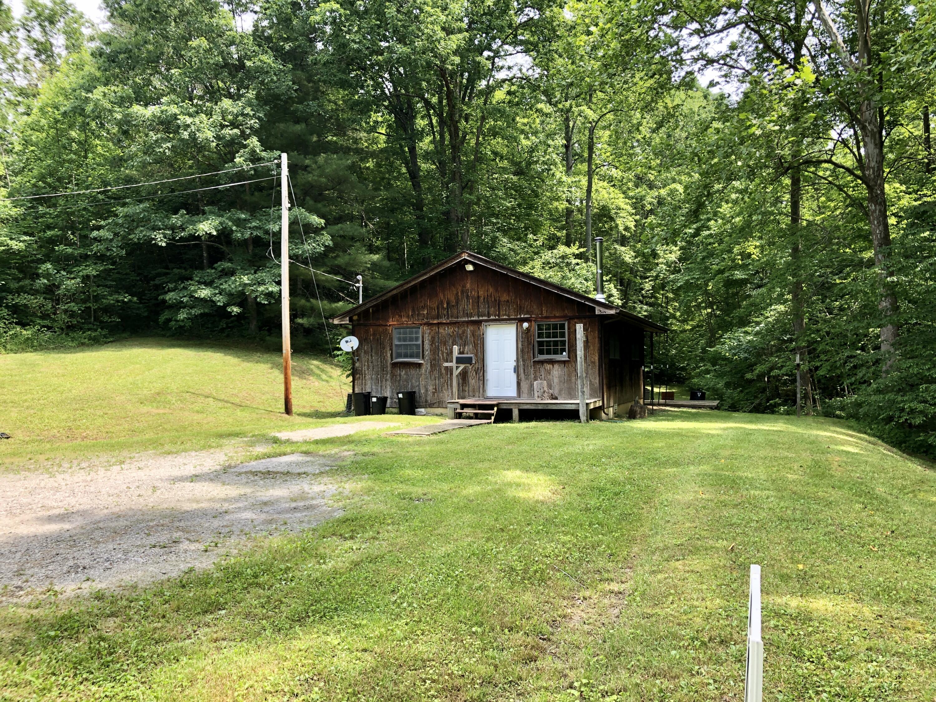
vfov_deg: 49.7
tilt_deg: +2.6
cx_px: 468
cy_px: 351
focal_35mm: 28
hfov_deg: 63.4
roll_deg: -0.3
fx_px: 757
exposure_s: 1/281
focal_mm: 3.99
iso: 20
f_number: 1.8
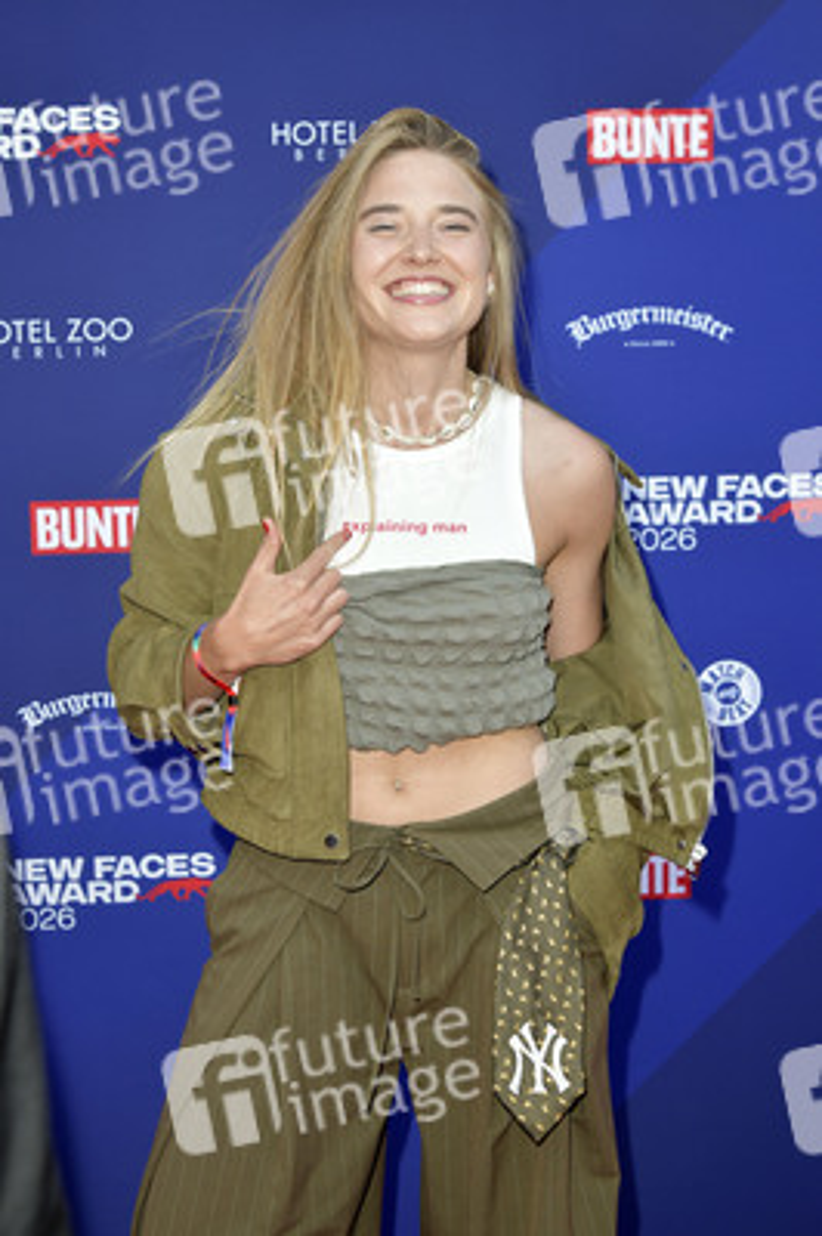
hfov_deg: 25.9
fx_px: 1784
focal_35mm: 52
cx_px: 411
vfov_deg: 38.2
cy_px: 618
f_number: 6.3
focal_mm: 52
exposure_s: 1/200
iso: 640
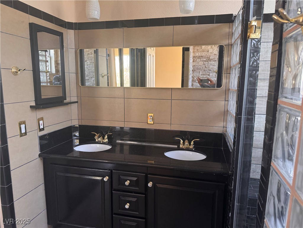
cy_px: 114
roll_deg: -0.8
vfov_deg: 56.8
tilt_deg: -8.4
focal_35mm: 24
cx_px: 152
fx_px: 210
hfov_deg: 71.6
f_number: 1.78
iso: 320
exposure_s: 1/60
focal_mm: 6.76
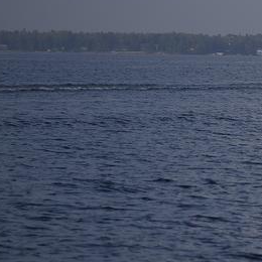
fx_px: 3228
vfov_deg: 4.6
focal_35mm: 377
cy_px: 74
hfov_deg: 4.6
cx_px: 309
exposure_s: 1/2000
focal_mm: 120
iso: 400
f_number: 4
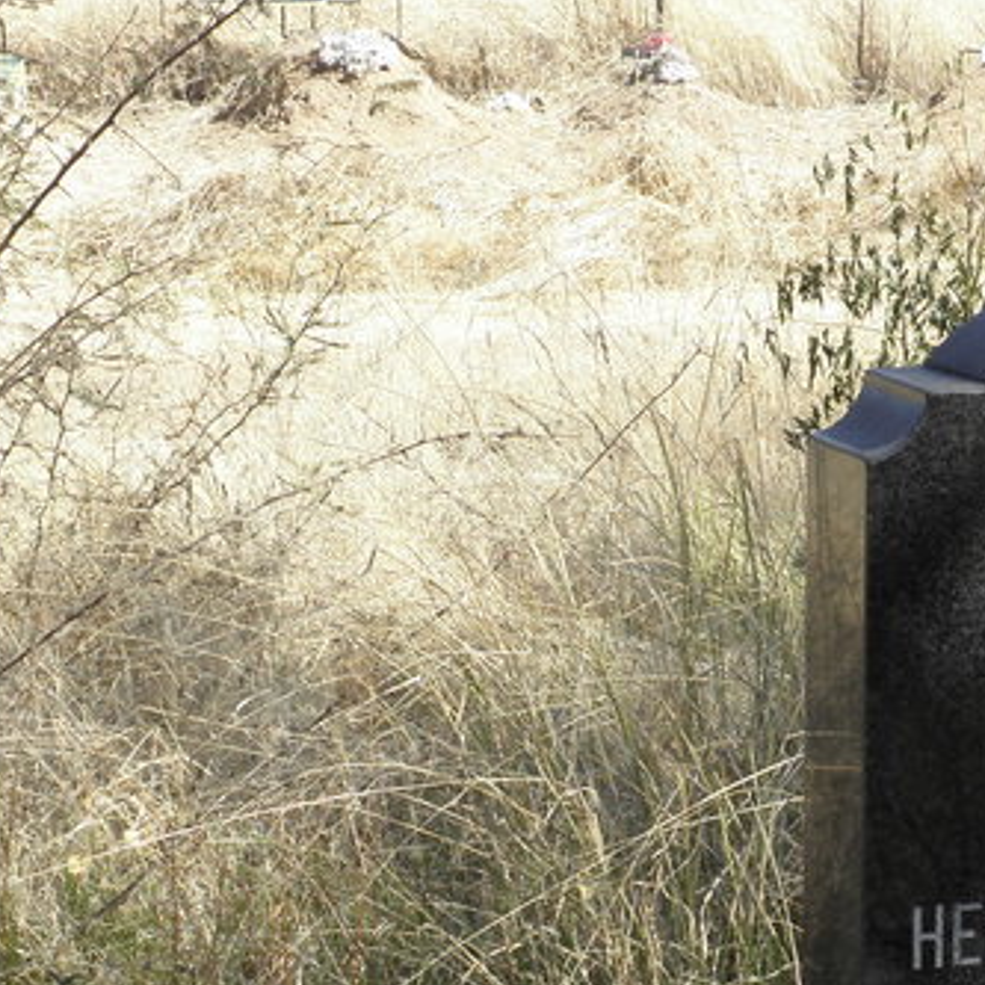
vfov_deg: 16.6
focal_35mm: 104
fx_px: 3348
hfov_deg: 16.7
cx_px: 435
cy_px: 808
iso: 64
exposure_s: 1/125
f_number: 5.6
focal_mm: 8.87
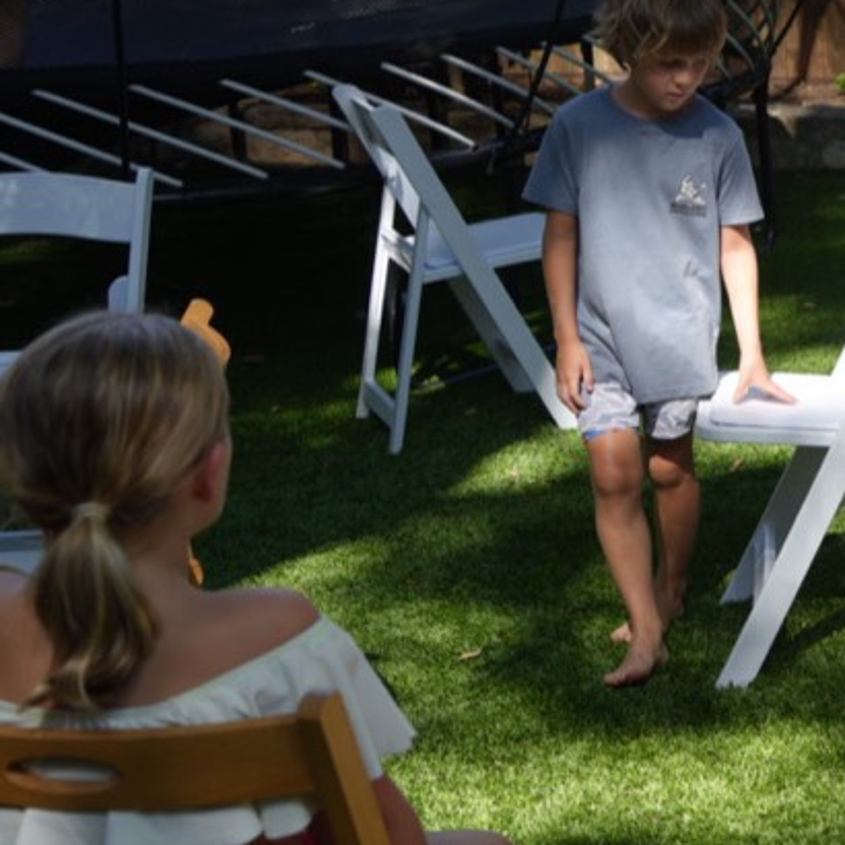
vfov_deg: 18.4
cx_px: 1377
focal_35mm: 93
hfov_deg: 16.5
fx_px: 2568
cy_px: 79
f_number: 4
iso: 100
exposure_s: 1/250
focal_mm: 32
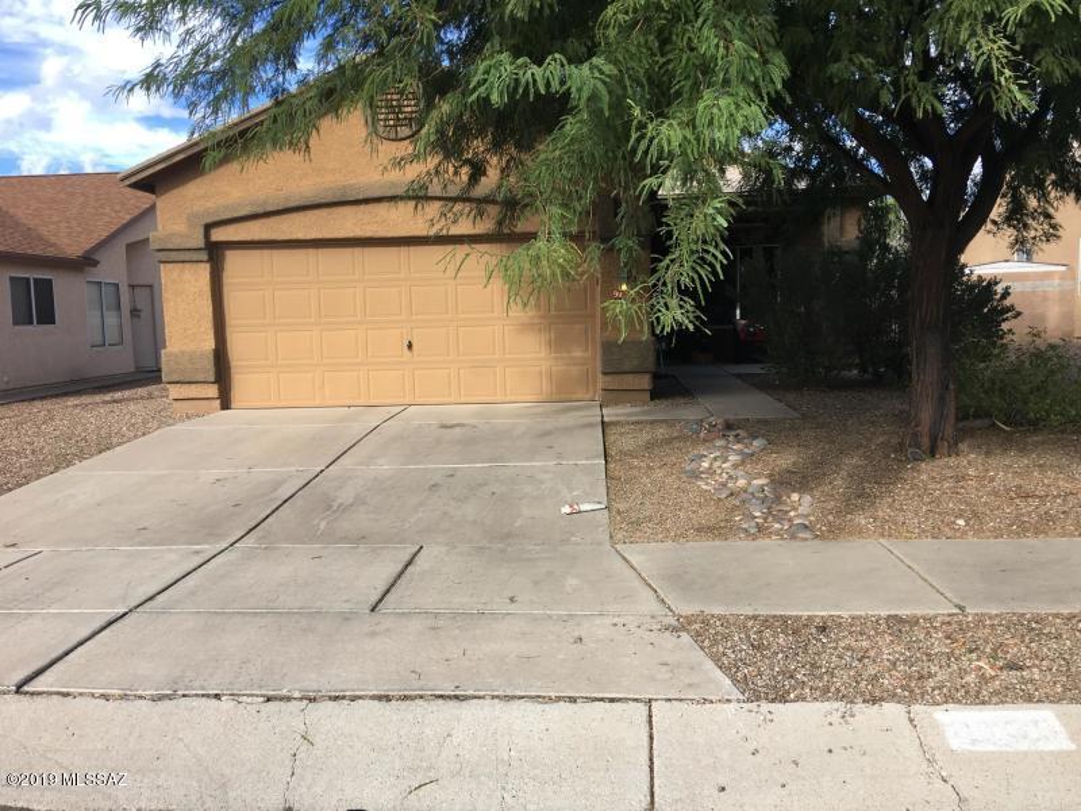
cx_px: 540
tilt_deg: -5.2
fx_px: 906
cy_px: 406
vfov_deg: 48.2
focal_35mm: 29
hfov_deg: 61.7
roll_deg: +0.7
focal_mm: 4.15
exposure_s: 1/657
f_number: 2.2
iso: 25
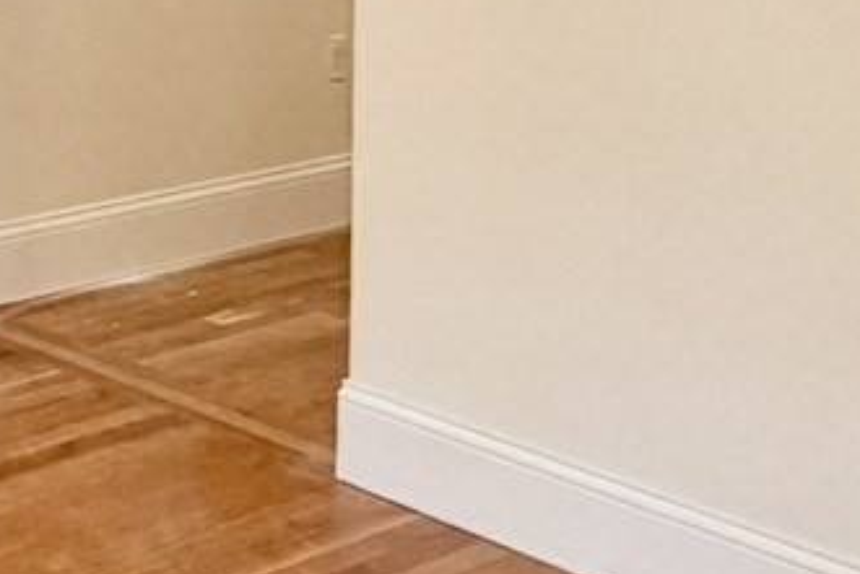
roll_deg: +0.0
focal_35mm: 90
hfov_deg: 19.6
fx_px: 2151
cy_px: -366
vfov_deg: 14.0
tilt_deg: -1.2
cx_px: -439
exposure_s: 1/120
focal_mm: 2.22
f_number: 2.2
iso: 160
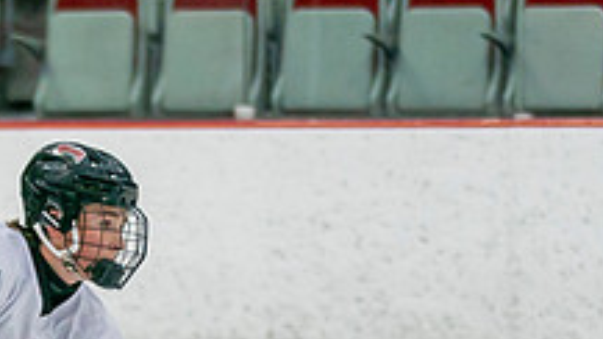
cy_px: 522
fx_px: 9784
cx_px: -119
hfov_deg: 3.5
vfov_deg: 2.0
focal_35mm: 612
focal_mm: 102
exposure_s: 1/640
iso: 500
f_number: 2.8
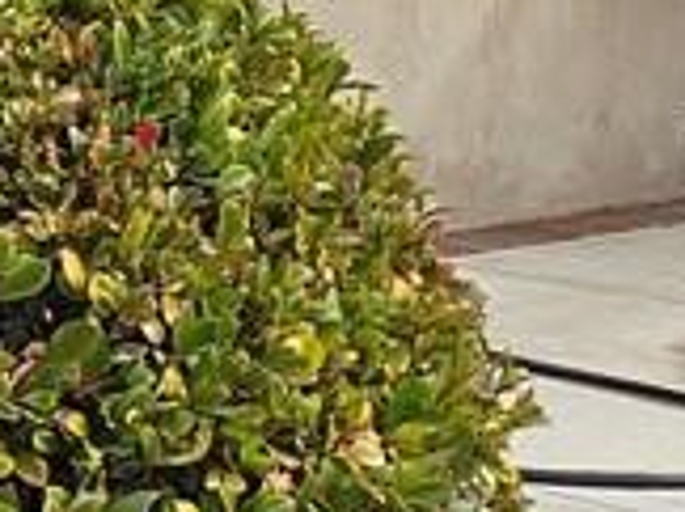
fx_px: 3003
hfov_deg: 10.0
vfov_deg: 9.4
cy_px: -309
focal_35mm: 152
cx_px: -1323
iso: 50
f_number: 1.8
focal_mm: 5
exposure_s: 1/1437
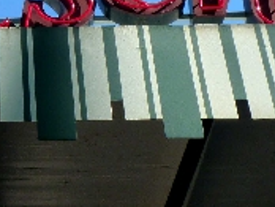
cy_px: -25
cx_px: -70
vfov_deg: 12.5
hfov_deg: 16.0
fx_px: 931
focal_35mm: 117
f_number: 5.6
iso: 125
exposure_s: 1/200
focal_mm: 6
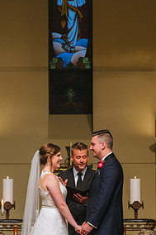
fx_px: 2063
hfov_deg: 4.3
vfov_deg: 6.5
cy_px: 183
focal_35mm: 317
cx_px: 72
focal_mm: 200
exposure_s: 1/200
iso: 1600
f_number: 2.8
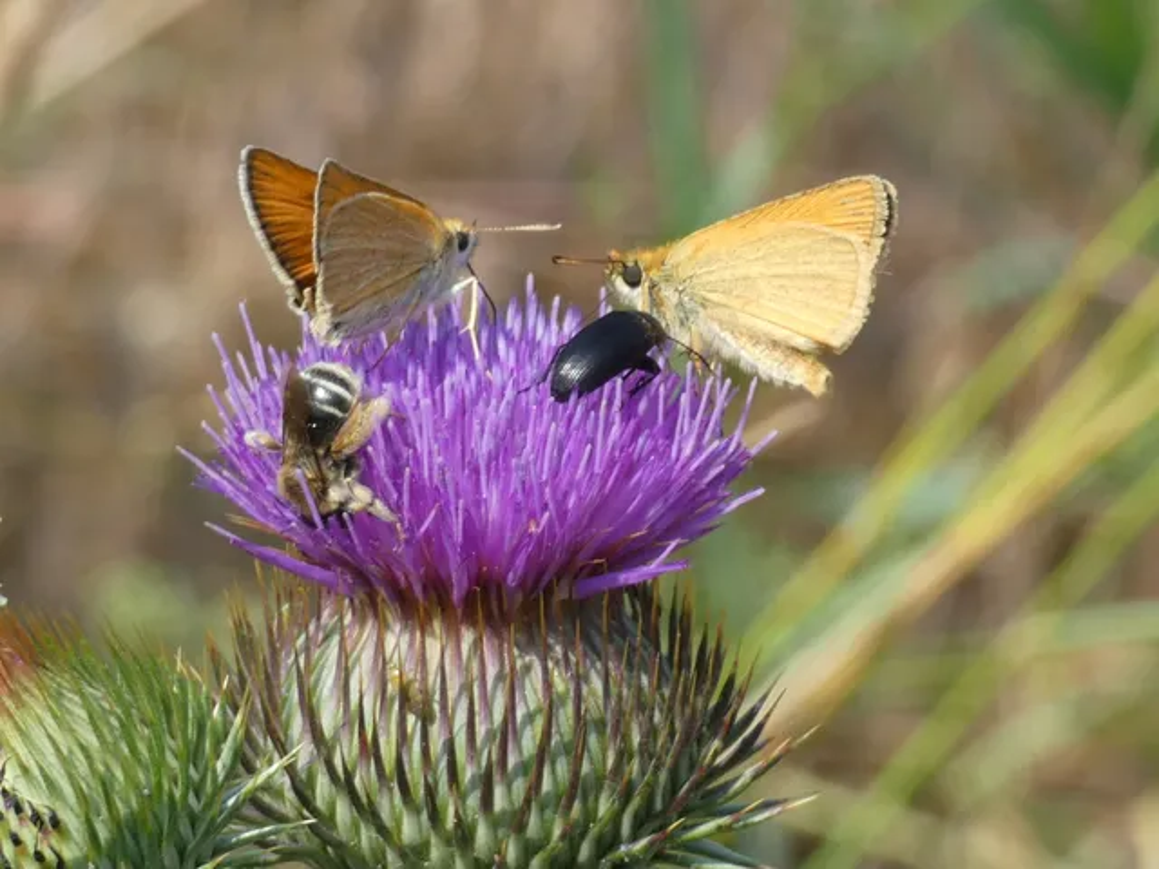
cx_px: 580
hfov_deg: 10.8
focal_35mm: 183
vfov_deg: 8.1
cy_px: 434
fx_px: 6127
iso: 80
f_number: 5.5
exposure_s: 1/200
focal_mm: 32.7
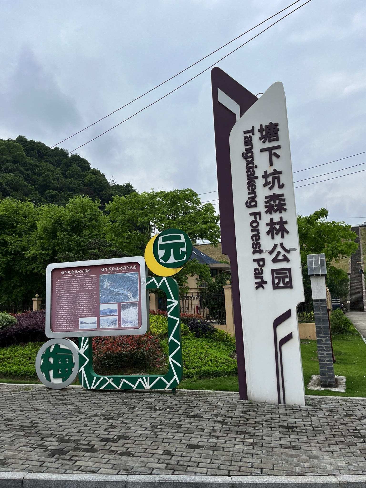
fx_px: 367
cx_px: 183
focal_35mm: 26
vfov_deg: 67.3
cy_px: 244
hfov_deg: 53.1
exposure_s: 1/5319
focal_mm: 5.1
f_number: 1.6
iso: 50
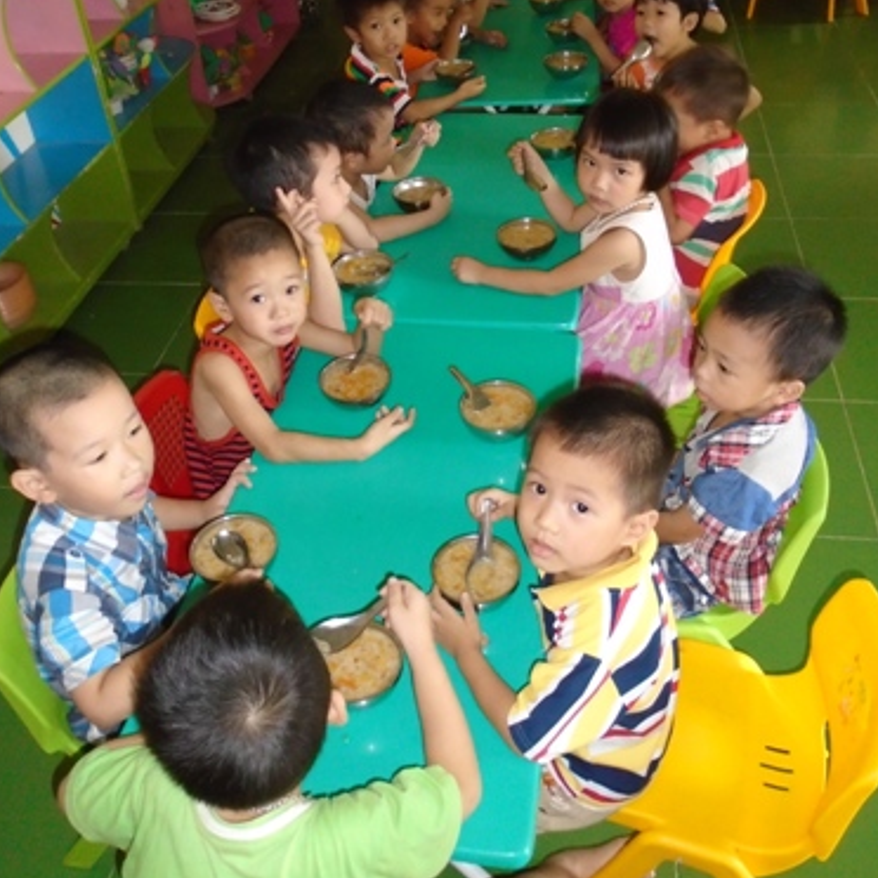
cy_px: 321
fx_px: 976
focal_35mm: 34
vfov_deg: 47.9
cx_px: 432
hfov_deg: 48.4
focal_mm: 4.6
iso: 400
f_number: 3.2
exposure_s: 1/30
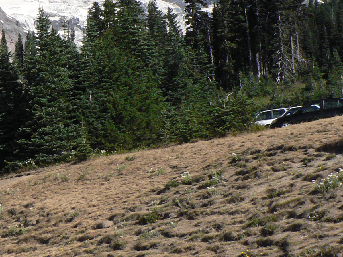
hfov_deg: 24.0
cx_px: -15
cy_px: 71
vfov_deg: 19.0
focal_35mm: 77
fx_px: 763
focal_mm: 6
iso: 200
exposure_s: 1/800
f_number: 5.6
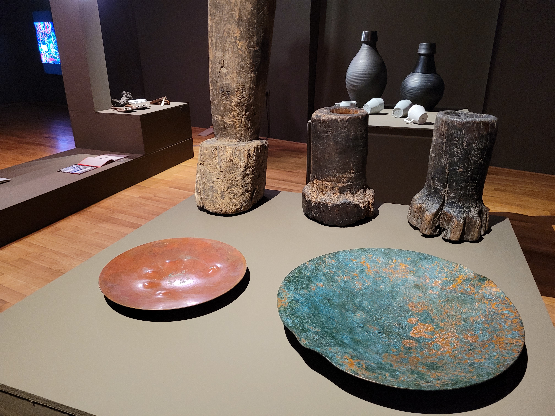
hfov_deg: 67.3
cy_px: 208
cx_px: 278
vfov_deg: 53.1
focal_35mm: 26
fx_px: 417
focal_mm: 5.4
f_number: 1.8
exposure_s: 1/25
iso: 500
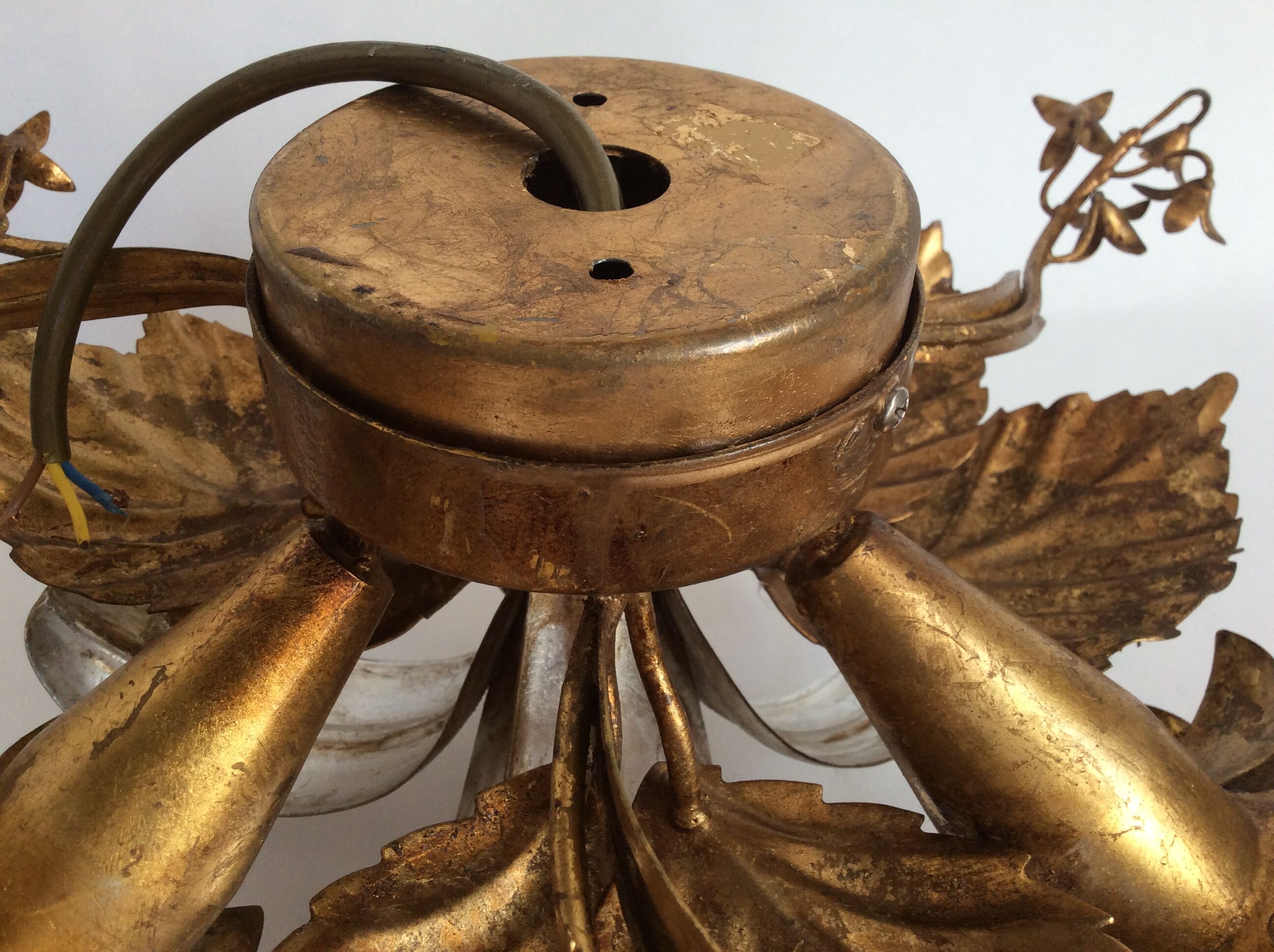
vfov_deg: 44.1
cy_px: 476
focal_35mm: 32
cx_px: 637
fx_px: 1176
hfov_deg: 56.9
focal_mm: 3.3
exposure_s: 1/50
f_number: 2.4
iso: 50
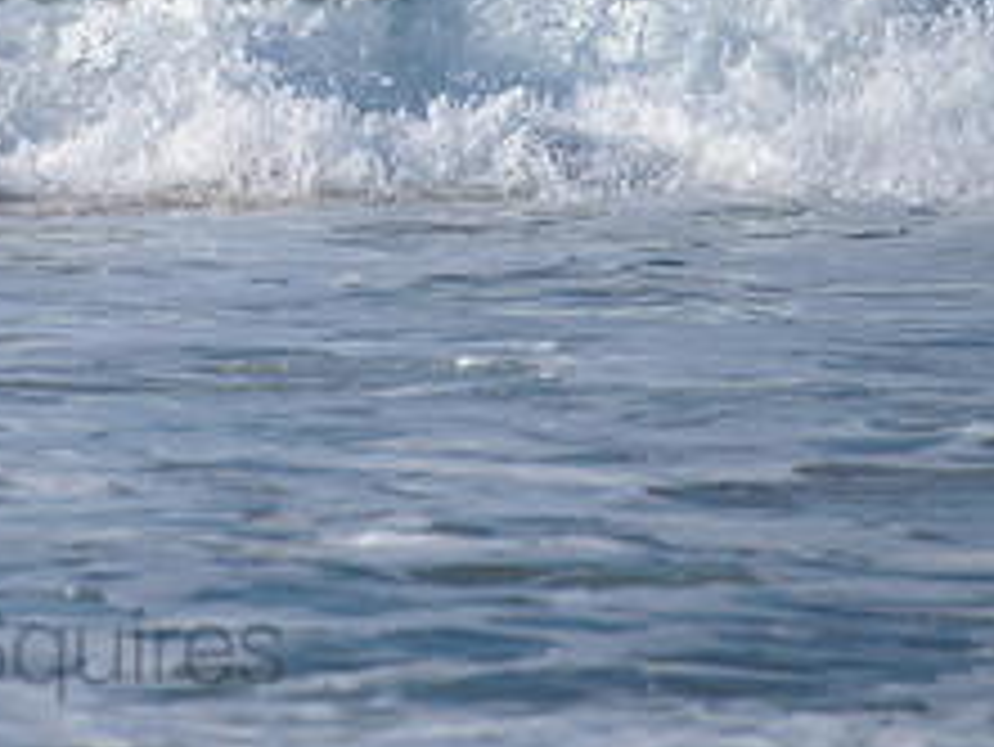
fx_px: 36258
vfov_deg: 1.2
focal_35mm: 1262
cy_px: -101
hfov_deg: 1.6
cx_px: -63
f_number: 5.6
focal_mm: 500
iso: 200
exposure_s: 1/2000
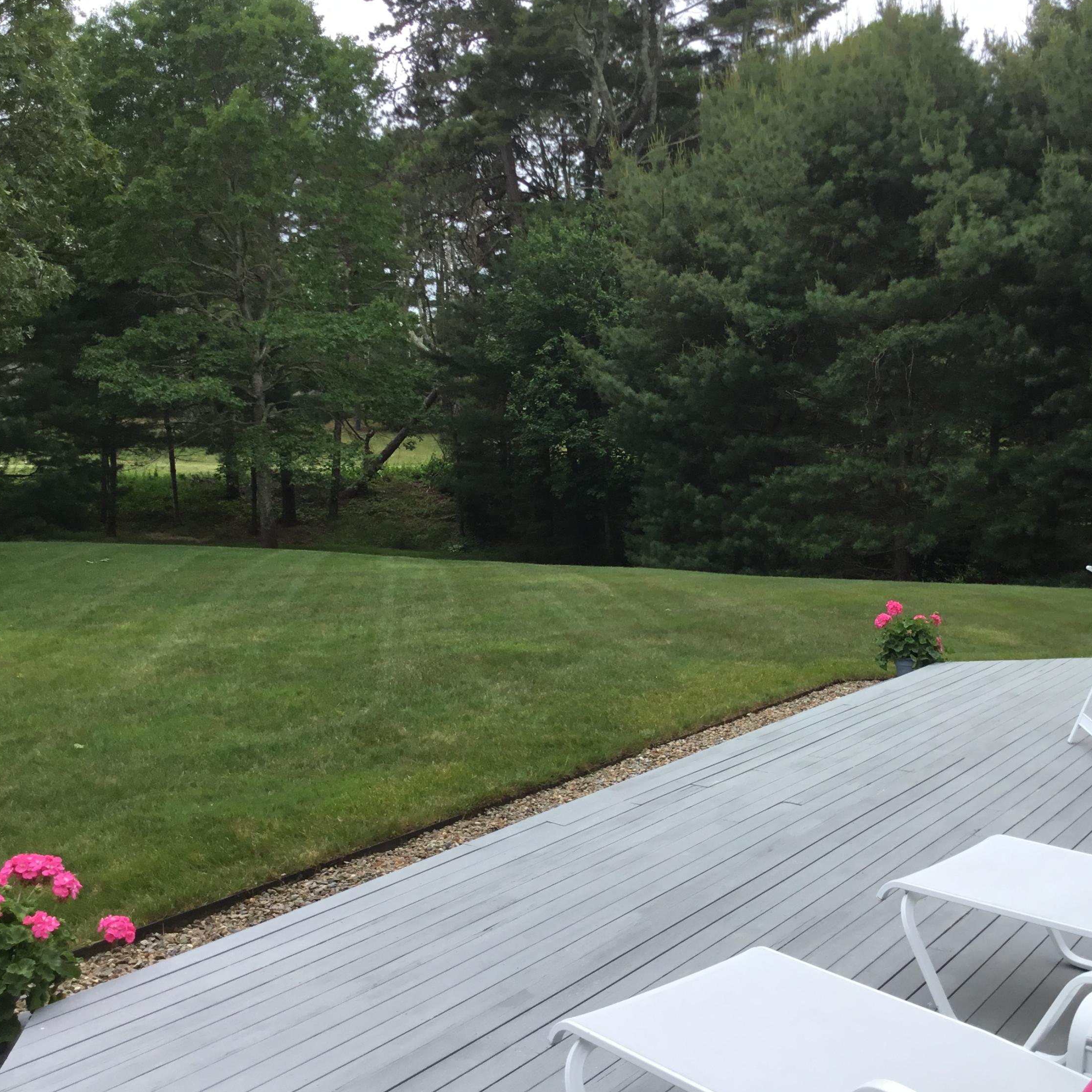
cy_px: 549
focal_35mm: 37
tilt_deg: -4.5
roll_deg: +0.7
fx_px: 1321
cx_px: 661
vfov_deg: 44.9
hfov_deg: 44.7
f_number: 2.4
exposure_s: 1/867
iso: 25
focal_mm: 3.3
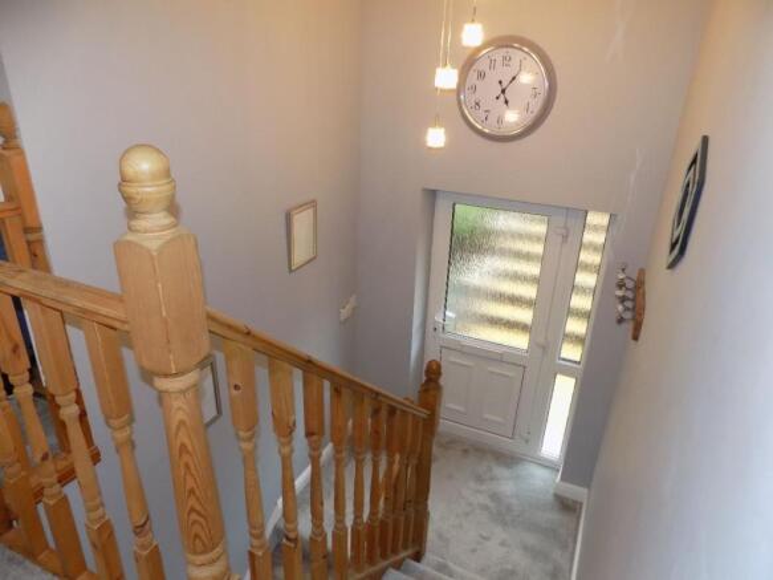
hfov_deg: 73.9
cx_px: 386
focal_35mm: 23
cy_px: 290
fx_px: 514
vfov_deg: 58.9
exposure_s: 1/30
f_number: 3.1
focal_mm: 4
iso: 250
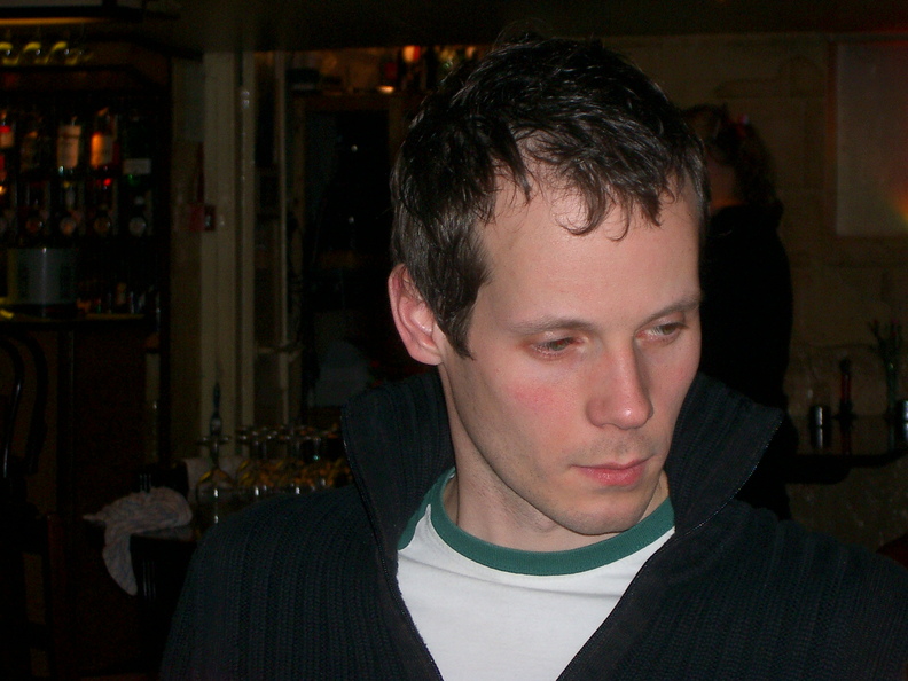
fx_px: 2754
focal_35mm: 105
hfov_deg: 18.7
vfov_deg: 14.1
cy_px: 340
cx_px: 454
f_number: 4.8
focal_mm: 17.4
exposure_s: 1/40
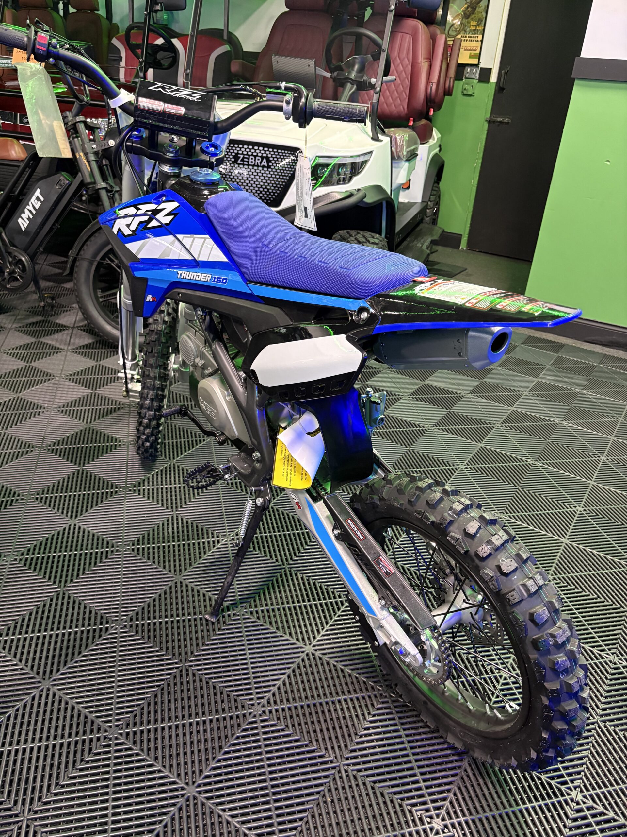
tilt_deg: -27.1
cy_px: 418
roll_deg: -4.5
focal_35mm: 26
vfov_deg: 67.3
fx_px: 628
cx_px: 314
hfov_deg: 53.1
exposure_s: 1/40
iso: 400
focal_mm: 5.96
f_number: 1.6
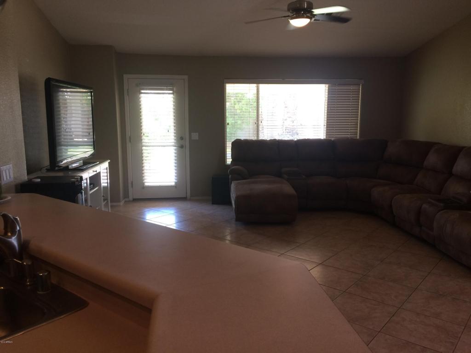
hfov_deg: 61.7
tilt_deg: -10.2
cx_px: 236
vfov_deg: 48.2
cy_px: 176
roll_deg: +0.9
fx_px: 395
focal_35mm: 29
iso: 50
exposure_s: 1/30
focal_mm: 4.15
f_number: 2.2
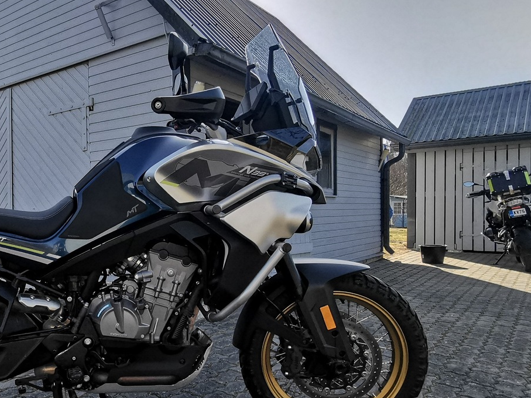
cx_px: 114
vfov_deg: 46.7
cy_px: 225
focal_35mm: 30
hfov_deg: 56.1
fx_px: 460
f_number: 2.2
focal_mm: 2.26
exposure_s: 6
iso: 50
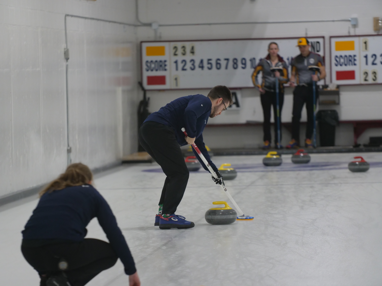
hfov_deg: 7.0
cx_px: 191
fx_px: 3134
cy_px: 143
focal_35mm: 284
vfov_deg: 5.2
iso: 1250
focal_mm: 142
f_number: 2.8
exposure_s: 1/320
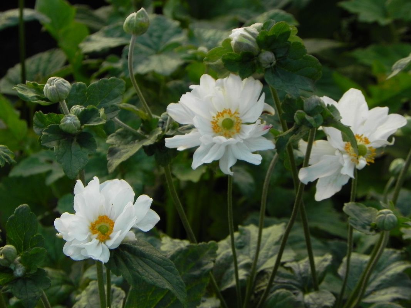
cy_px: 154
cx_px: 206
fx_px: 2932
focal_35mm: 247
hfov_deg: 8.0
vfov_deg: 6.0
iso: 160
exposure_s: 1/30
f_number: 5
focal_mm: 44
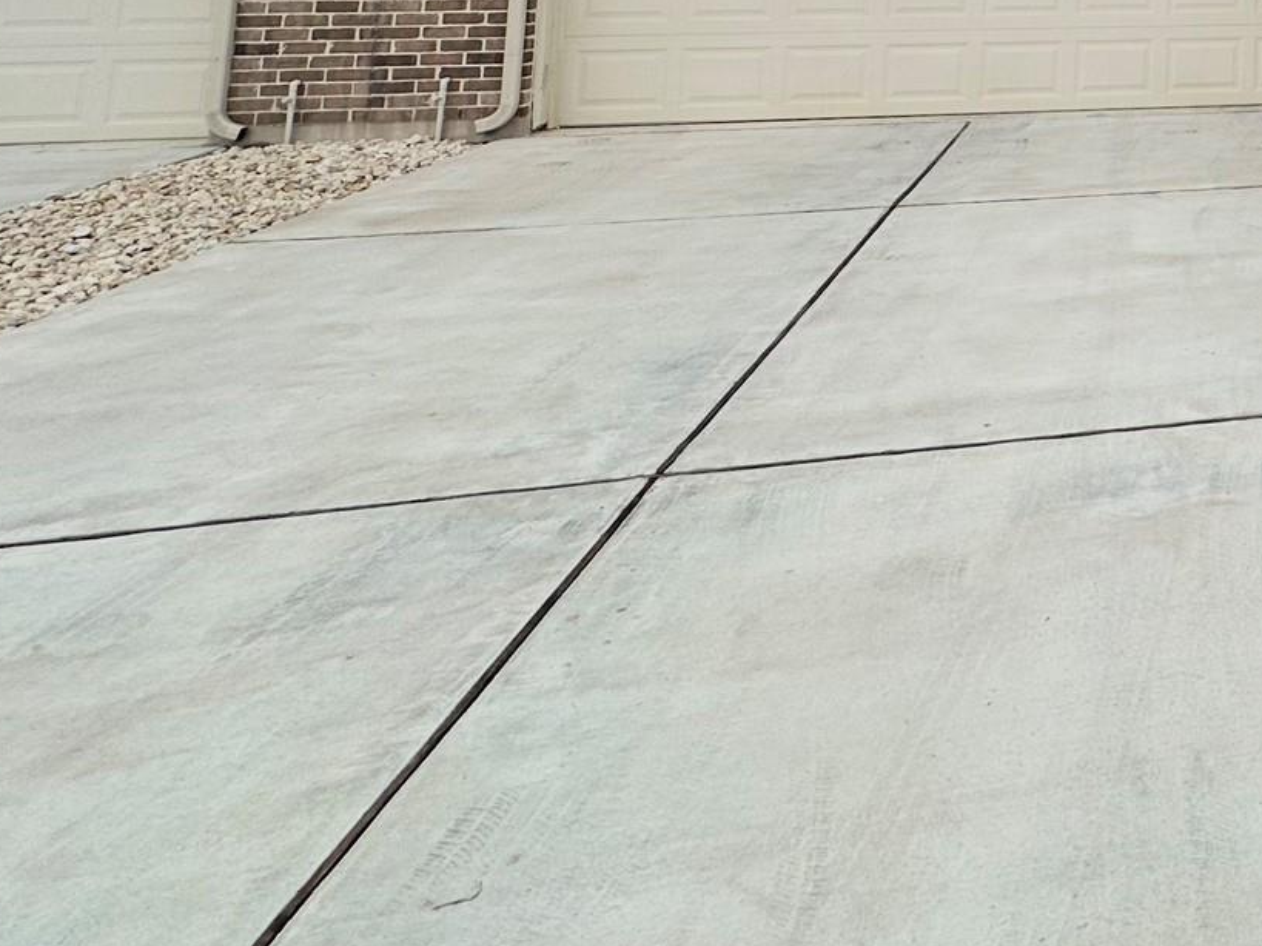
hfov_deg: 39.5
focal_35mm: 35
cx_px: 1481
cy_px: -206
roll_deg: -0.2
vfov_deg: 32.9
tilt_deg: +6.9
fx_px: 1276
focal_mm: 2.22
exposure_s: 1/220
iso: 50
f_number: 2.2
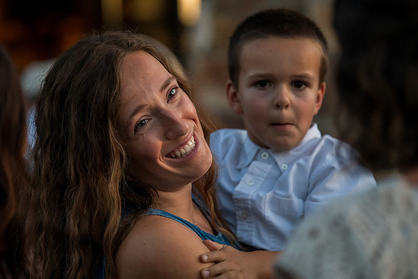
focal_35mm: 162
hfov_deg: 12.7
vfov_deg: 8.5
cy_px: 140
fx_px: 1880
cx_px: 209
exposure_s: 1/1000
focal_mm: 135
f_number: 2.8
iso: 3200
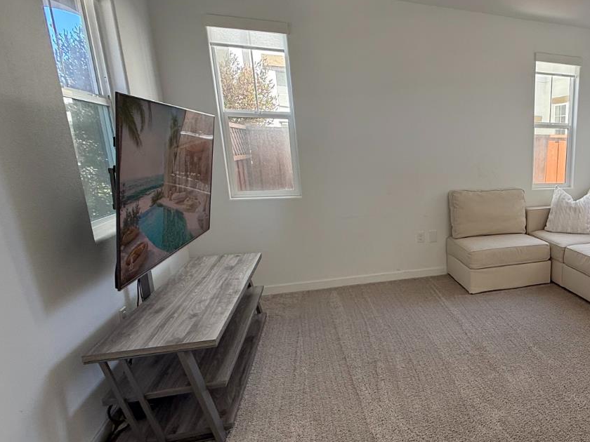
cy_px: 242
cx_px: 503
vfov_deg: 54.8
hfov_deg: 61.3
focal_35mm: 25
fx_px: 426
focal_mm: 2.22
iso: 64
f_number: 2.2
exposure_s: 1/108
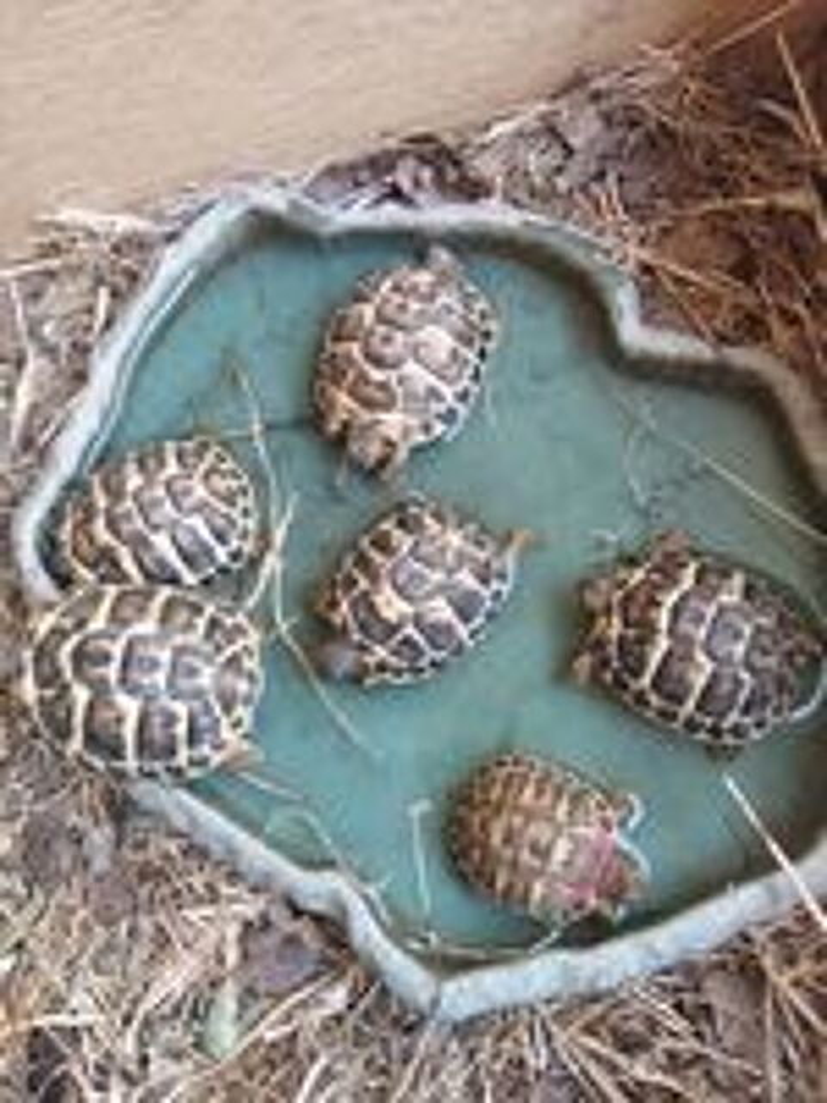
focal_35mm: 27
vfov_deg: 65.3
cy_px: 552
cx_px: 414
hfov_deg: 51.4
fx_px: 860
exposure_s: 1/50
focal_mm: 3.98
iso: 80
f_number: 1.8
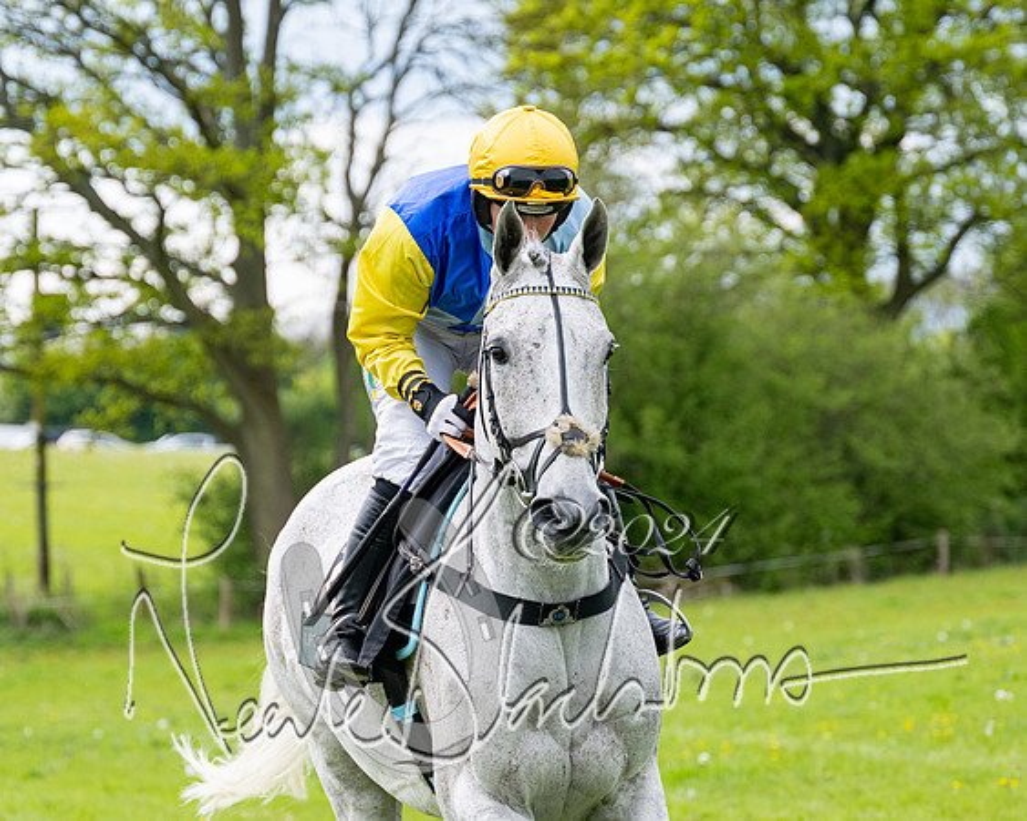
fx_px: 5878
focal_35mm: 193
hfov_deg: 10.0
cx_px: 464
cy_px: 443
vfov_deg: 8.0
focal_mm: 99
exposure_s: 1/1250
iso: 200
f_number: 4
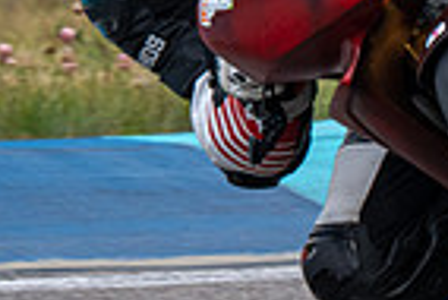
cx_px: 185
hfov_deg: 0.7
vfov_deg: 0.5
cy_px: -76
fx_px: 37695
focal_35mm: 3026
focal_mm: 600
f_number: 11
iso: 640
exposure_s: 1/800
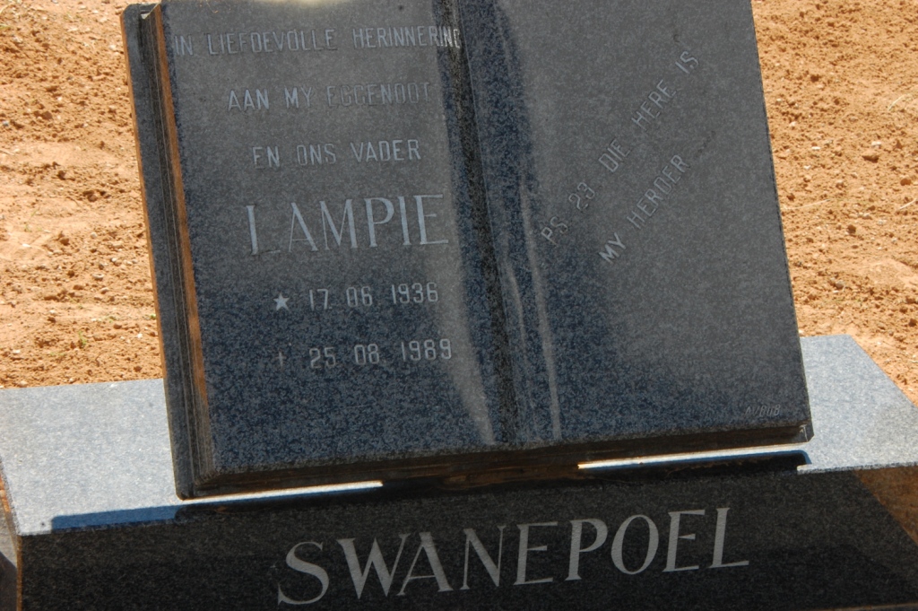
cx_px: 459
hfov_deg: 19.5
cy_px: 306
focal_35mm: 105
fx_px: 2675
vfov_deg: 13.0
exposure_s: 1/60
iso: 400
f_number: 18
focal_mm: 70
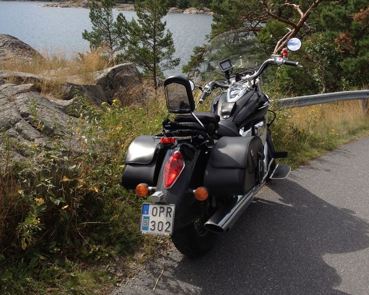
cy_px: 117
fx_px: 502
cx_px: 186
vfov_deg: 32.6
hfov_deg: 40.3
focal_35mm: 46
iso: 64
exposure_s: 1/1672
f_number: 2.4
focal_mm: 4.28
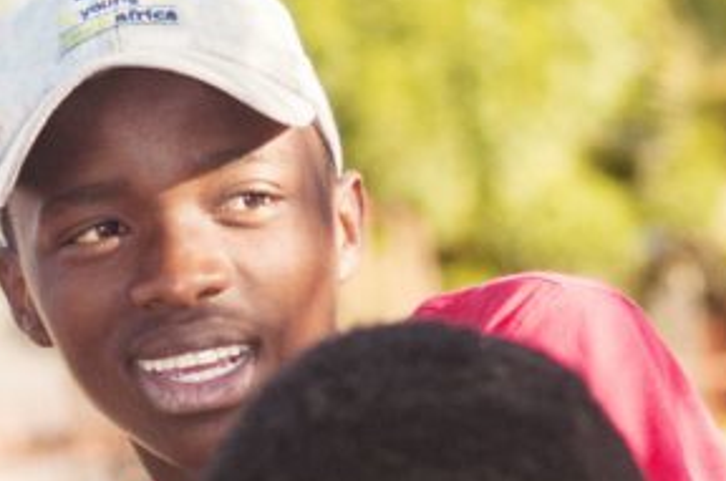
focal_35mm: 566
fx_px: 11395
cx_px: 340
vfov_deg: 2.4
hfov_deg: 3.6
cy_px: 195
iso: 400
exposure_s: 1/200
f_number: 4
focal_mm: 80
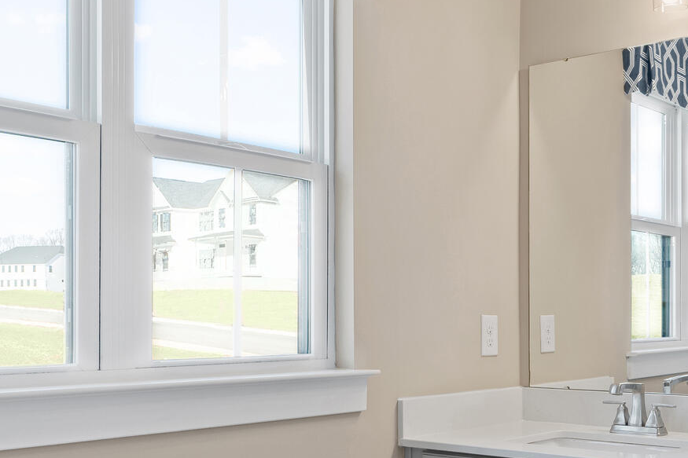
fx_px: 917
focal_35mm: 48
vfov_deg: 27.9
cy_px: 311
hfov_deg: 39.6
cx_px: 547
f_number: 8
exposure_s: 1/13
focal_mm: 21
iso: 320
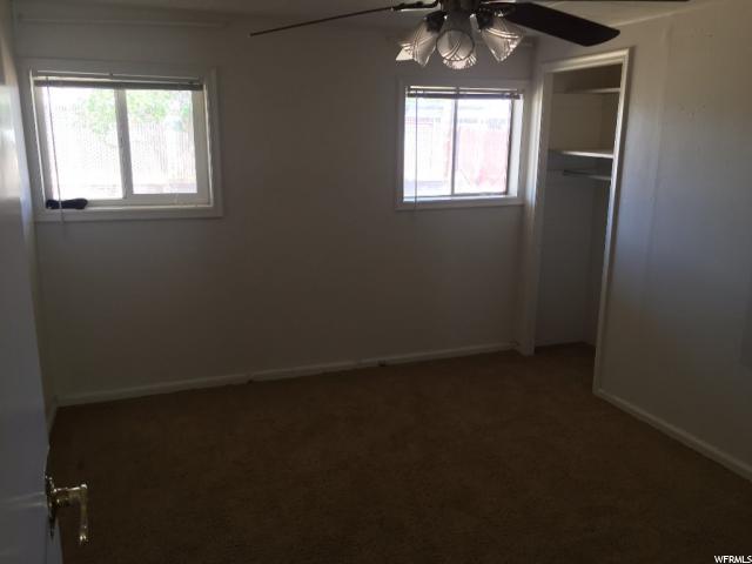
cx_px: 376
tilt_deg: -14.3
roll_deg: -0.8
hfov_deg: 61.7
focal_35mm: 29
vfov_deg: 48.2
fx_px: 630
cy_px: 282
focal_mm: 4.15
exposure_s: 1/40
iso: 32
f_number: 2.2
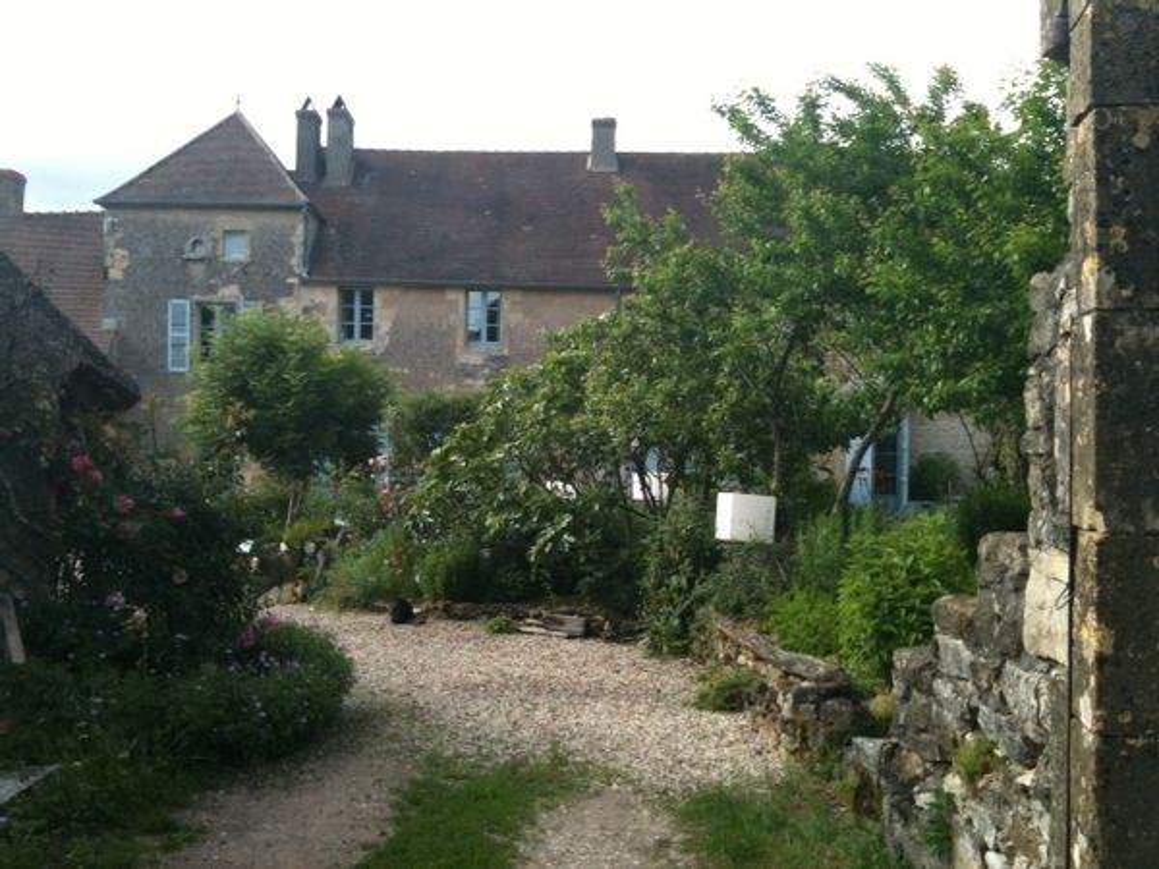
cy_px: 434
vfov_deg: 40.7
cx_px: 580
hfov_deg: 52.6
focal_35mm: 35
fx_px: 1172
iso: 64
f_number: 2.8
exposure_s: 1/336
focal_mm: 3.85
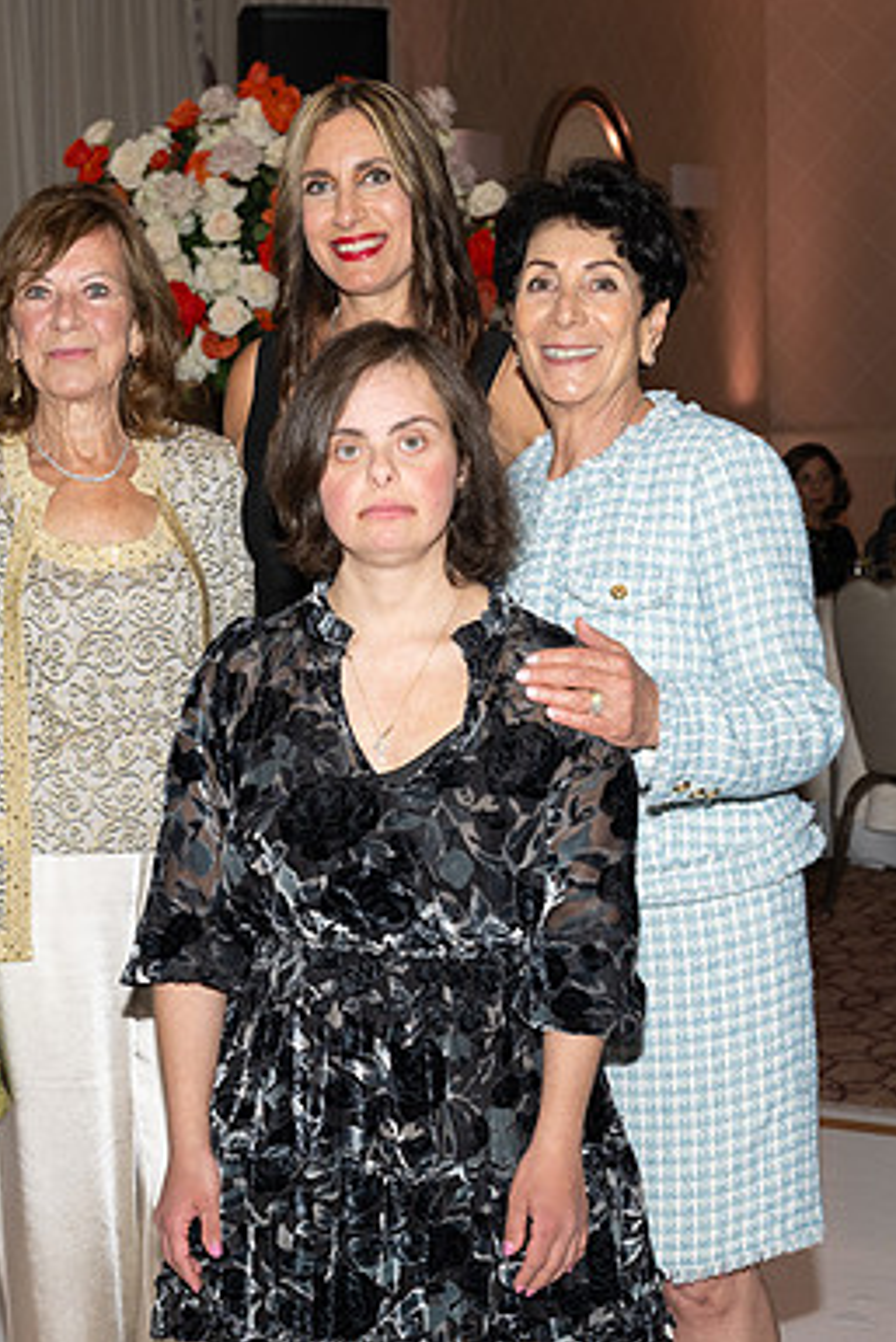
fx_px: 2462
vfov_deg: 30.5
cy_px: 671
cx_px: 336
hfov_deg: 20.6
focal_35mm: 66
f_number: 5.6
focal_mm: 40
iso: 800
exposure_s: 1/100
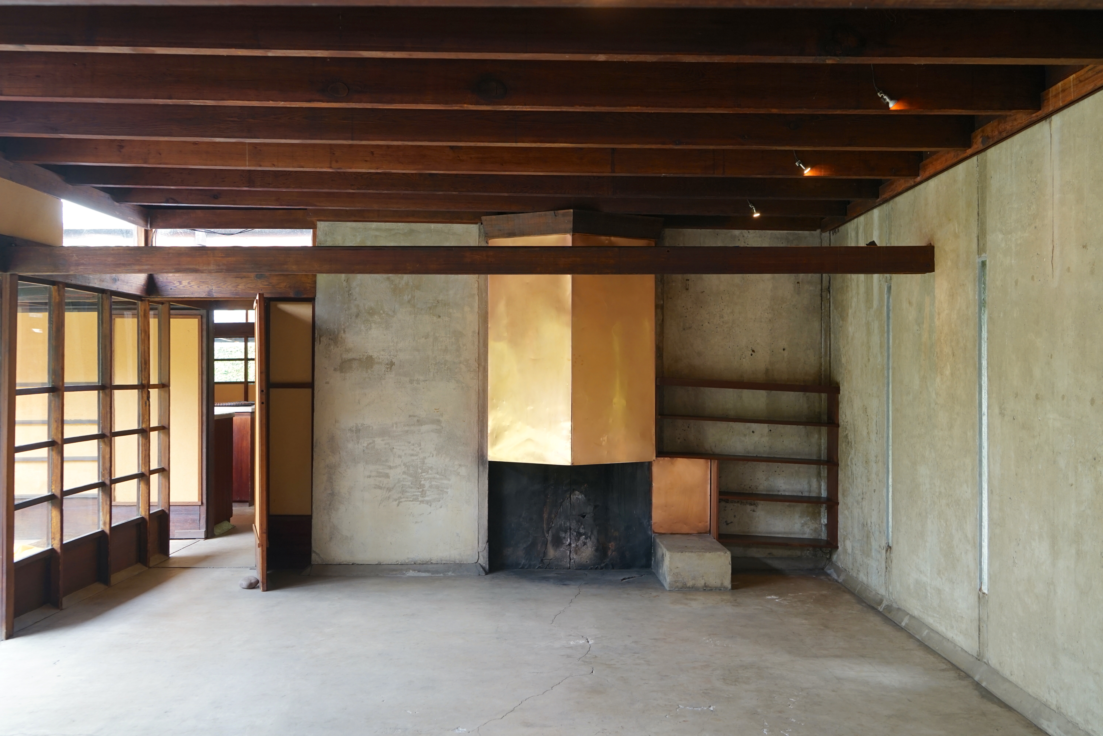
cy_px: 368
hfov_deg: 61.9
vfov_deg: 43.6
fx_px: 919
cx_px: 552
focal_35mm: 30
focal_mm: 30
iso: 640
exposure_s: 1/25
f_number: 5.6
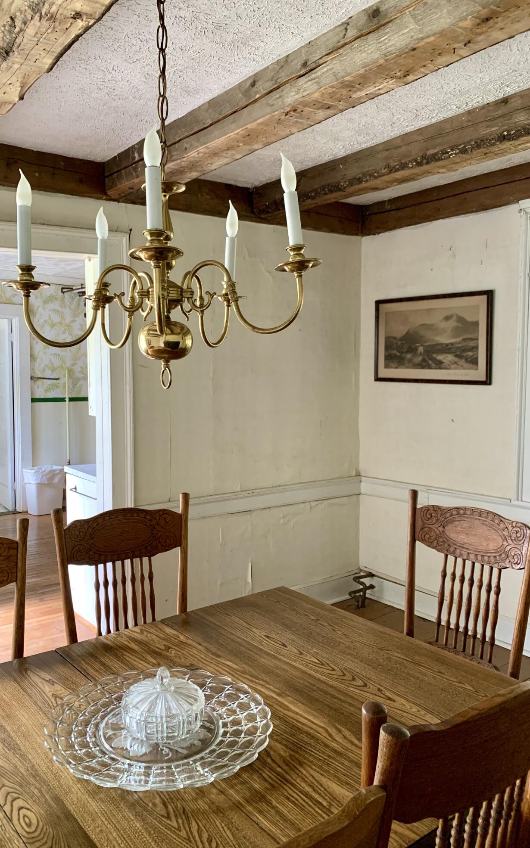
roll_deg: +0.0
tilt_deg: -4.6
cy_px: 424
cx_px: 213
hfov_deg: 44.3
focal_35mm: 28
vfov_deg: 66.5
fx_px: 647
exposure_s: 1/60
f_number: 1.8
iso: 200
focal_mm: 4.25
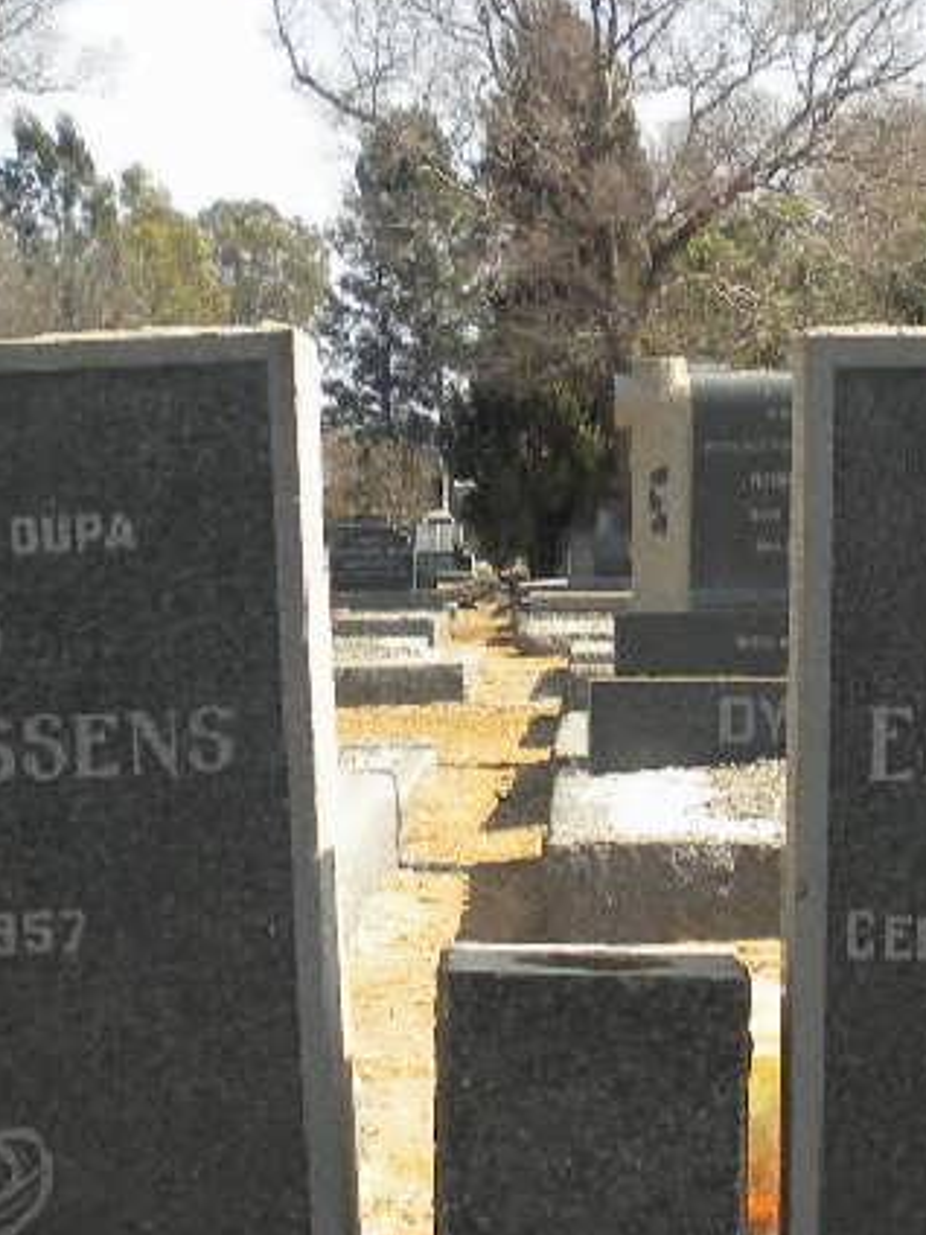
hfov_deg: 12.8
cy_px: 804
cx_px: 524
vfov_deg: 16.9
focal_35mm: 116
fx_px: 4137
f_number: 4.9
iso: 80
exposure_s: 1/257
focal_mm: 7.4
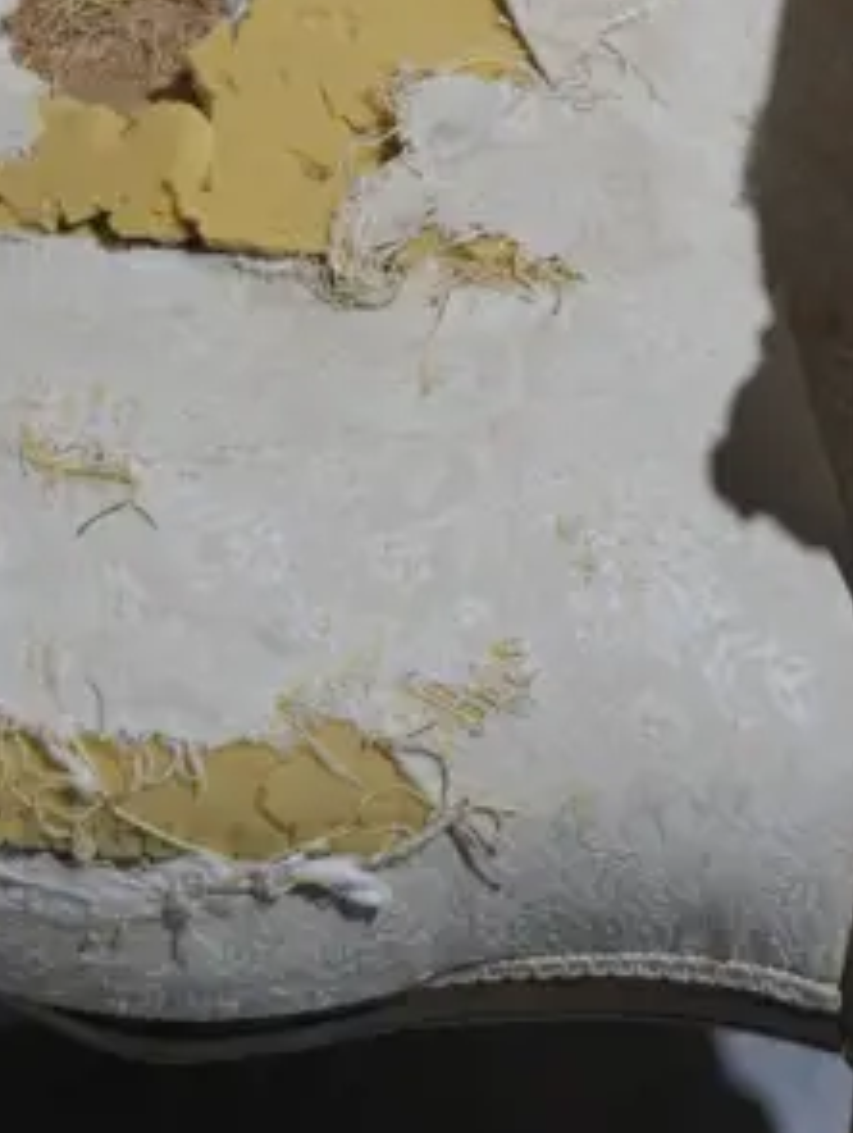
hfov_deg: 14.3
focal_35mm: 104
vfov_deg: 16.3
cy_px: -807
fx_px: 3410
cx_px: 361
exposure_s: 1/60
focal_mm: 15
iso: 200
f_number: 3.6
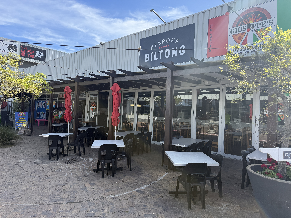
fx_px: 202
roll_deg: -0.7
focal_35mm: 24
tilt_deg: +1.0
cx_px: 146
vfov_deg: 56.8
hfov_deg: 71.6
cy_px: 109
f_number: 1.78
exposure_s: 1/1949
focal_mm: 6.76
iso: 100
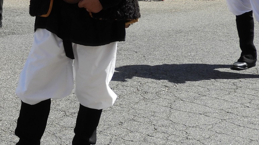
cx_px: 34
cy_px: 25
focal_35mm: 127
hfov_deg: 16.7
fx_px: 872
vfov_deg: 9.5
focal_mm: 9
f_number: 4
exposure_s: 1/640
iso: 100
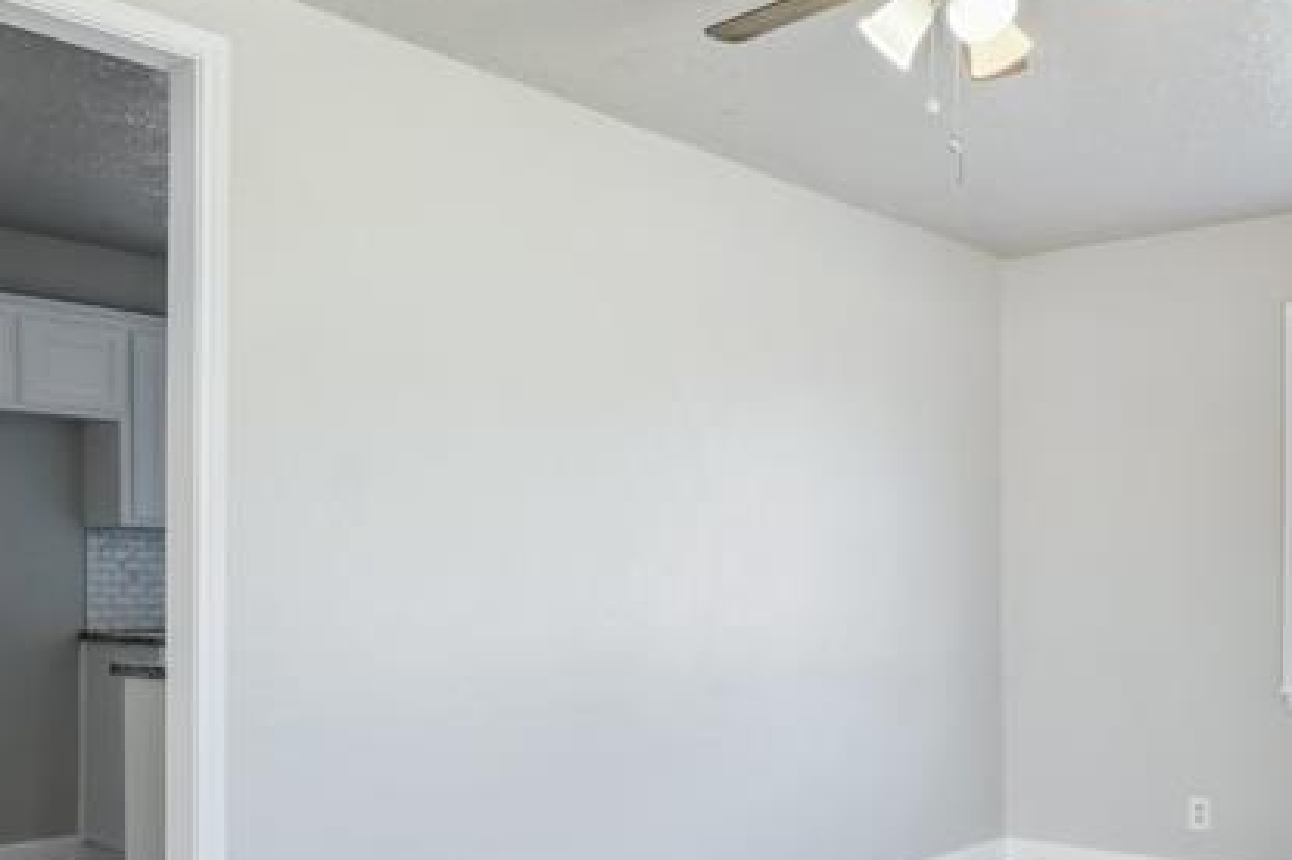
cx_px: 820
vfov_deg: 35.4
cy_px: 592
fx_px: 1327
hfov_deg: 51.3
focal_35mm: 37
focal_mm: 10
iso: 100
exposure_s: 1/10
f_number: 8
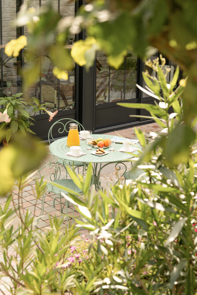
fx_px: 574
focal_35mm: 70
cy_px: 148
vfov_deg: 28.8
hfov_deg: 19.5
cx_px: 98
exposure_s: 1/100
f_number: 5.6
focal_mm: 70
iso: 125
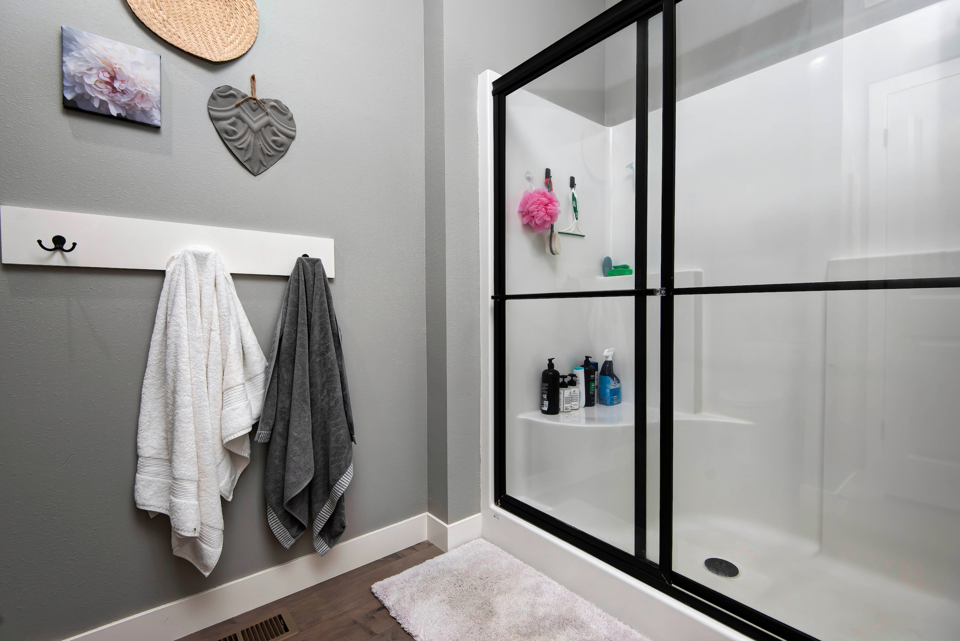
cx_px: 480
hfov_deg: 96.7
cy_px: 320
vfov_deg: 73.8
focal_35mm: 16
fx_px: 427
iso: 280
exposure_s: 1/45
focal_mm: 16
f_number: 6.7
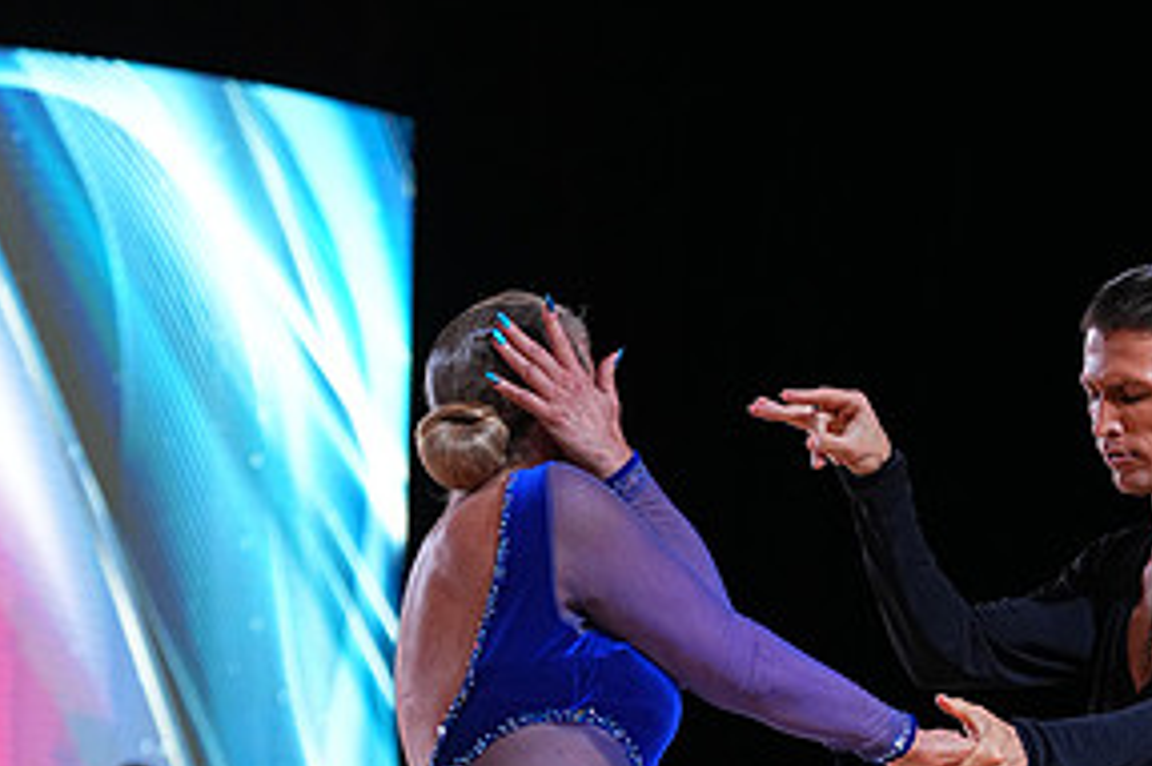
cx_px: 761
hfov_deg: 10.4
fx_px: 6332
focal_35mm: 198
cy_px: 959
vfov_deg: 6.9
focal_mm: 98
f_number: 4
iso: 1250
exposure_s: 1/500
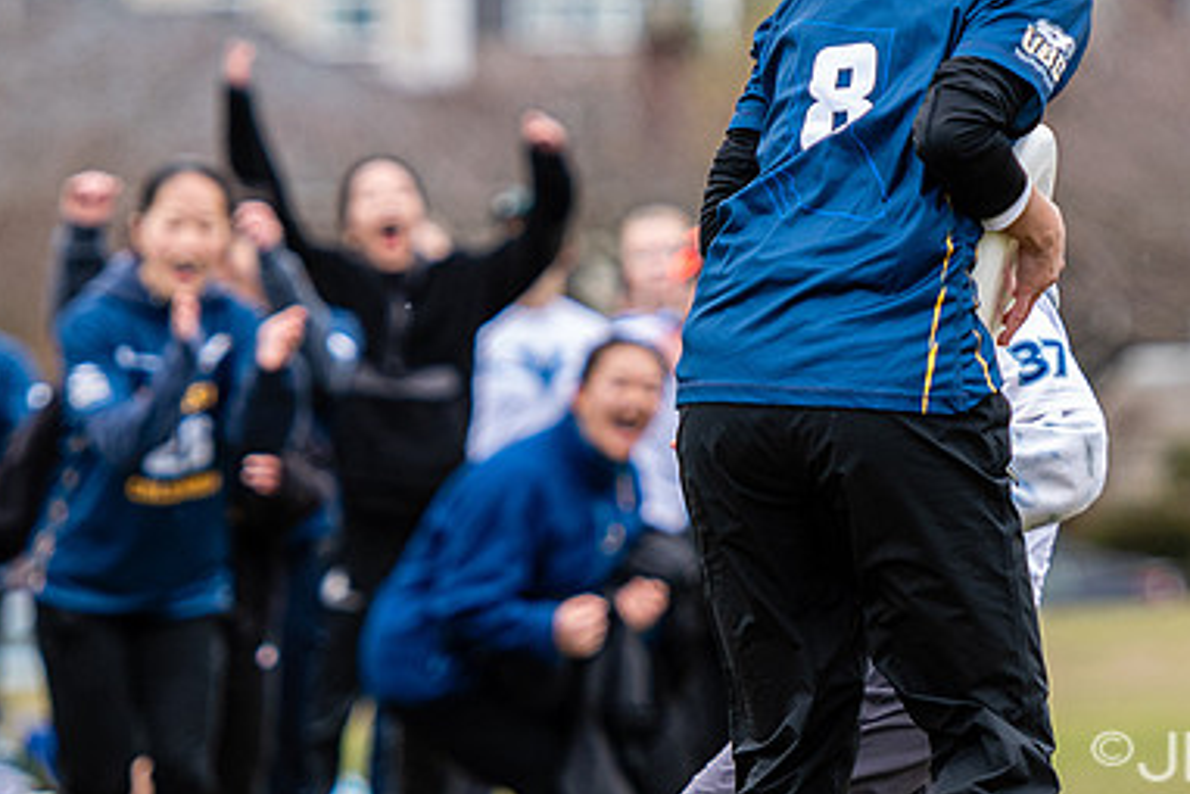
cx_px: 903
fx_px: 16500
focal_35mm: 499
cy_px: 480
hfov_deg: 4.1
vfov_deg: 2.8
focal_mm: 165
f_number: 3.2
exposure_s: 1/1000
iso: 400
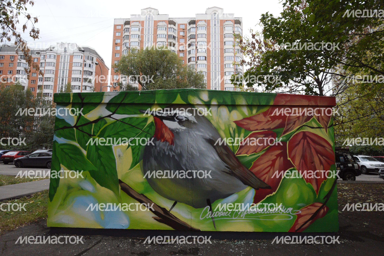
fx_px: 203
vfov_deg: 64.6
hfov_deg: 86.9
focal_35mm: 19
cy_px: 128
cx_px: 192
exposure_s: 1/1600
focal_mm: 19
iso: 4000
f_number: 5
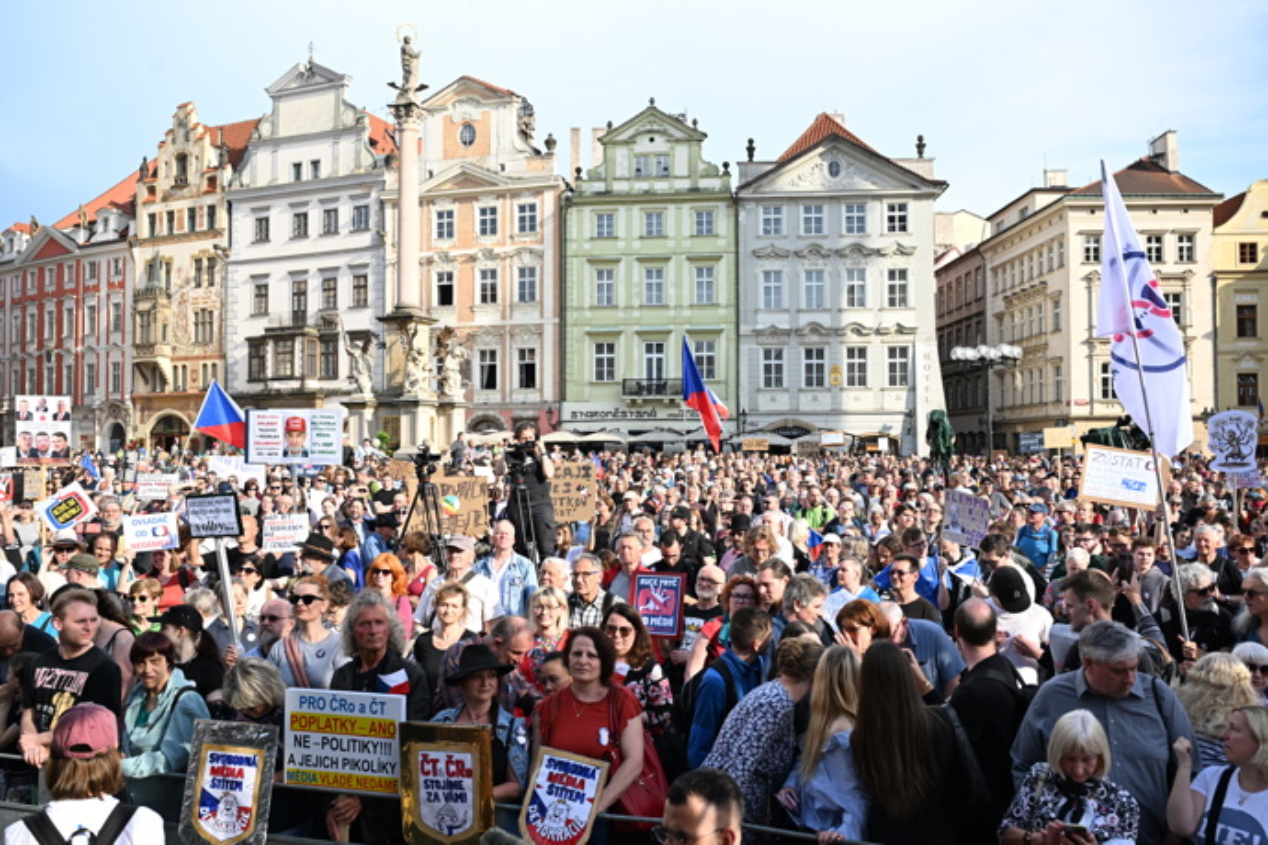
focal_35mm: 34
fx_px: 1180
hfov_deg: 56.5
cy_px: 422
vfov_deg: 39.4
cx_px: 634
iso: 640
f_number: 5
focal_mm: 33.5
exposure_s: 1/2000
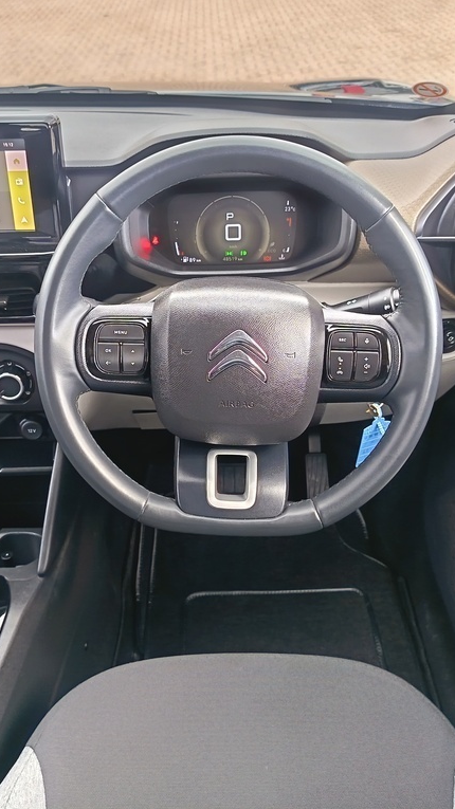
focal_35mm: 35
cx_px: 205
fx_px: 751
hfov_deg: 33.7
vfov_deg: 56.6
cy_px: 404
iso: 456
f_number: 1.75
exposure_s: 1/60
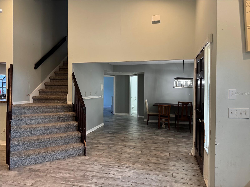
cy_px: 94
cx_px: 125
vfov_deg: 56.8
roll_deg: +0.7
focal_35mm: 24
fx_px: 173
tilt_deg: -1.0
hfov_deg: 71.6
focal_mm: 6.76
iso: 200
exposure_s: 1/60
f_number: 1.78
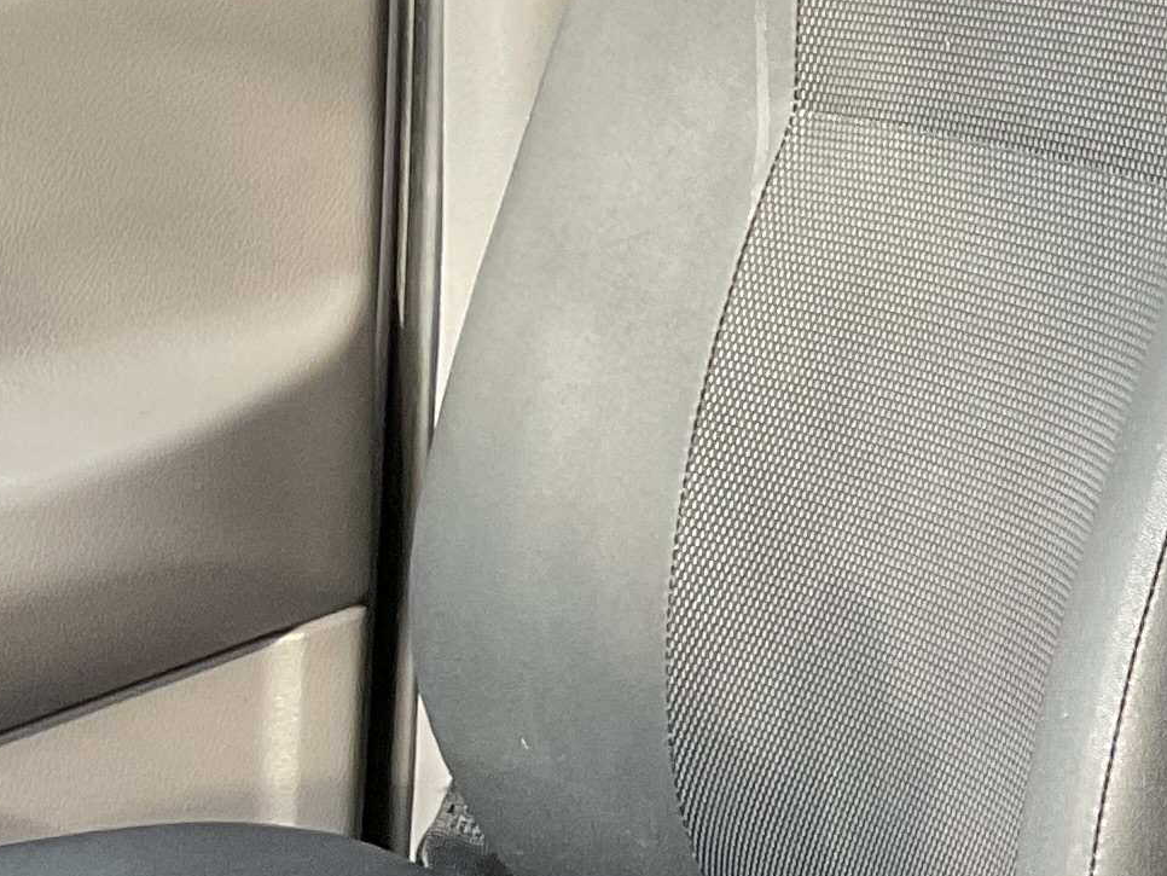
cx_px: 1779
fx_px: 4080
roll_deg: -3.0
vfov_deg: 12.2
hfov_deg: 15.0
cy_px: 691
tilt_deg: -14.6
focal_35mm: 121
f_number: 1.8
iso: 64
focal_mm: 3
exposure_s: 1/80
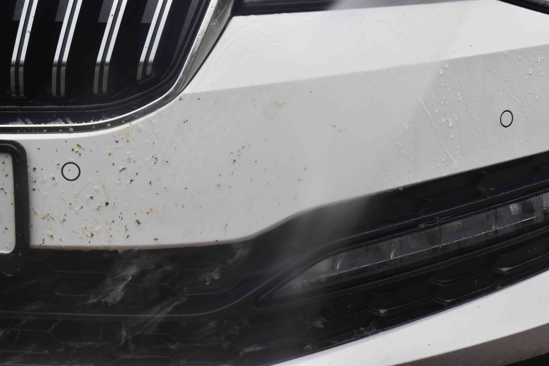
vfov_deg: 16.6
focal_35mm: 82
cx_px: 274
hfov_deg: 24.6
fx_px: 1258
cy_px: 183
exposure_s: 1/80
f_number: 22
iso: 1000
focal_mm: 55
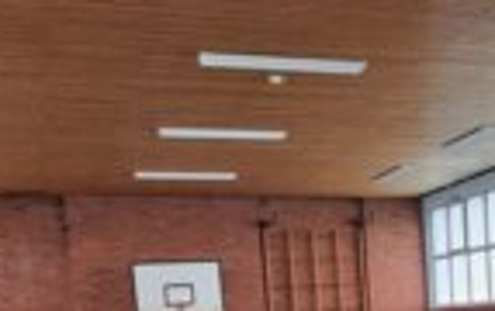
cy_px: 397
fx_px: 1000
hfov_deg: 26.3
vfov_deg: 16.8
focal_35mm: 74
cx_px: 502
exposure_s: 1/50
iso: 160
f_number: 2
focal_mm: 4.6
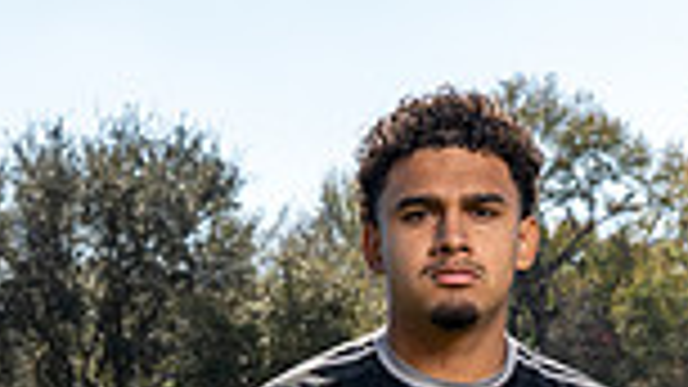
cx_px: 387
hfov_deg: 15.8
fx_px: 2481
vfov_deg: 8.1
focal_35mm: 136
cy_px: 976
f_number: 9
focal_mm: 44
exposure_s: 1/200
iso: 100
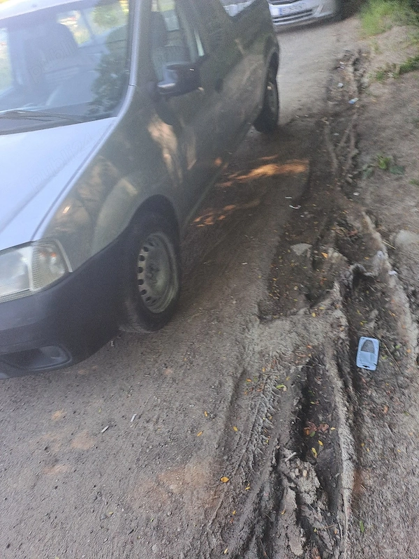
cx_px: 210
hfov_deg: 54.9
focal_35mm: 25
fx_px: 403
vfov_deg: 69.4
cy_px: 280
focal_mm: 4.65
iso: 32
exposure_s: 1/125
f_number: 1.8
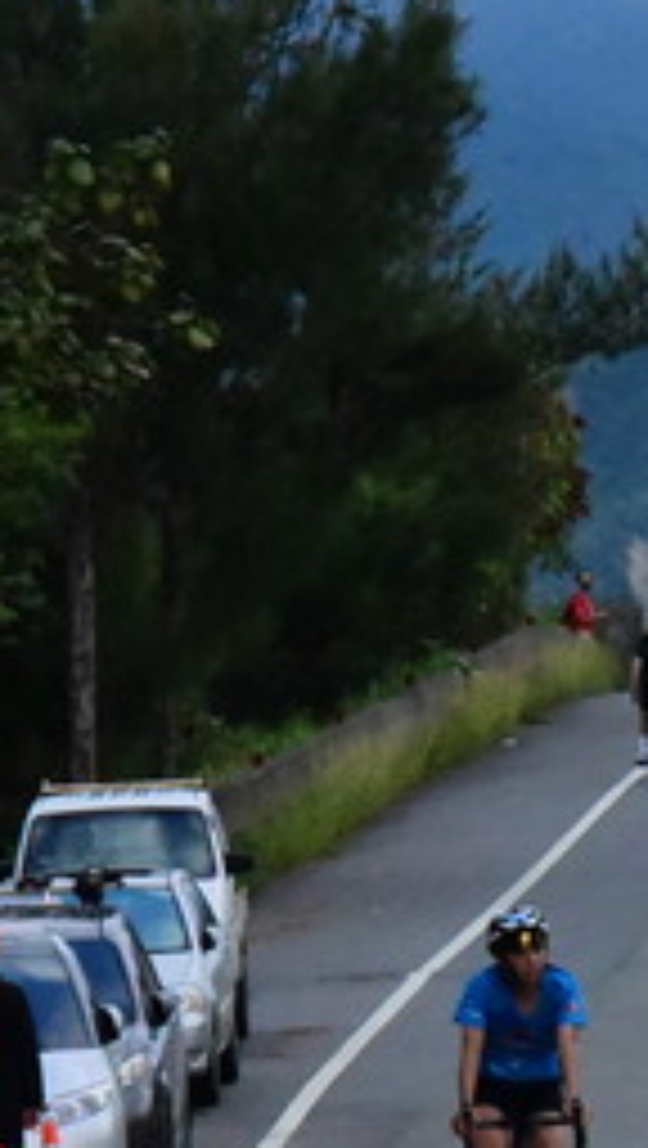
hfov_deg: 2.5
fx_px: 15106
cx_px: 549
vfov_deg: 4.3
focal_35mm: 496
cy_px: 970
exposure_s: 1/4000
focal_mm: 155
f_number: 14
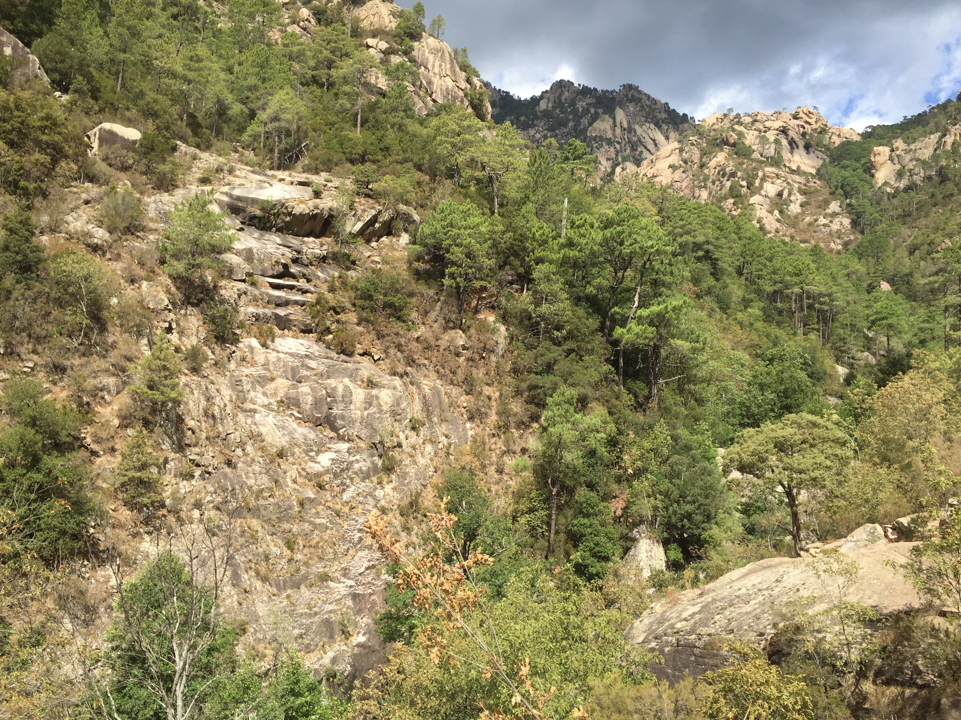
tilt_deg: +7.0
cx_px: 480
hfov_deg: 61.7
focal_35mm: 29
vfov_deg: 48.2
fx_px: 805
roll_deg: -3.2
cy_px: 360
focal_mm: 4.15
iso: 32
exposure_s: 1/1364
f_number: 2.2
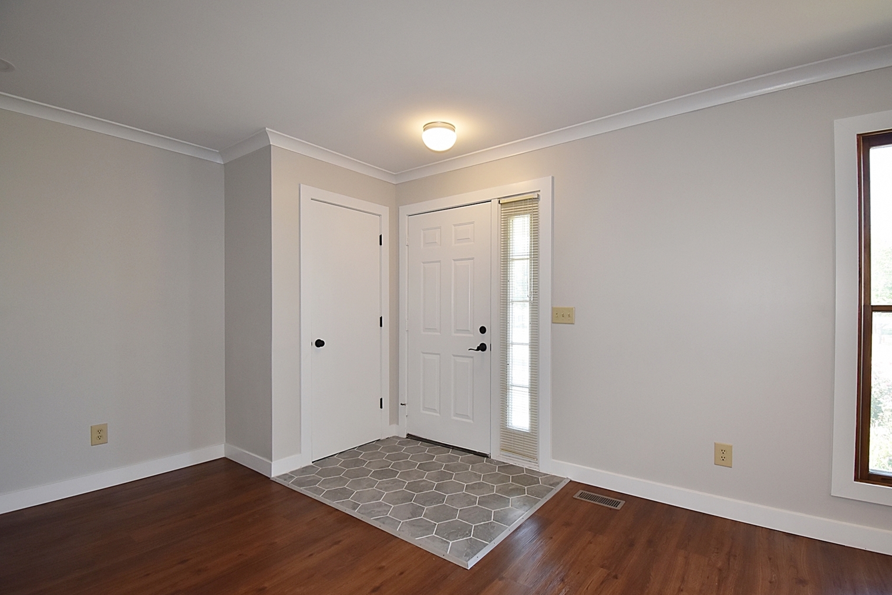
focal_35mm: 16
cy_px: 312
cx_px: 458
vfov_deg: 73.7
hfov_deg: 96.7
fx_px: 396
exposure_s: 1/125
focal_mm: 10
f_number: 5.6
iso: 720
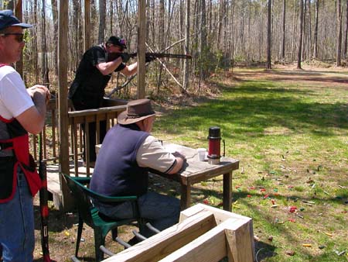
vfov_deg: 38.7
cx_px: 174
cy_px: 131
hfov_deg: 50.1
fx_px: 372
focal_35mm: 37
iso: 100
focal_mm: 5.6
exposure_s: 1/209
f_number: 4.5
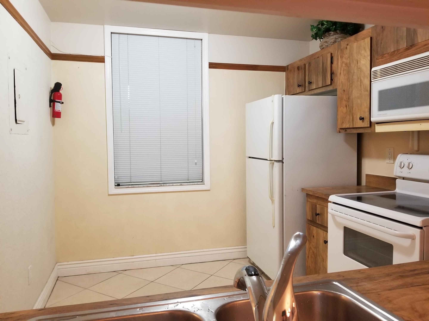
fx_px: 322
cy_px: 160
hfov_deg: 67.3
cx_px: 214
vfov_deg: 53.1
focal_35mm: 26
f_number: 1.7
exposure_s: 1/30
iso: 250
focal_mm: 4.25
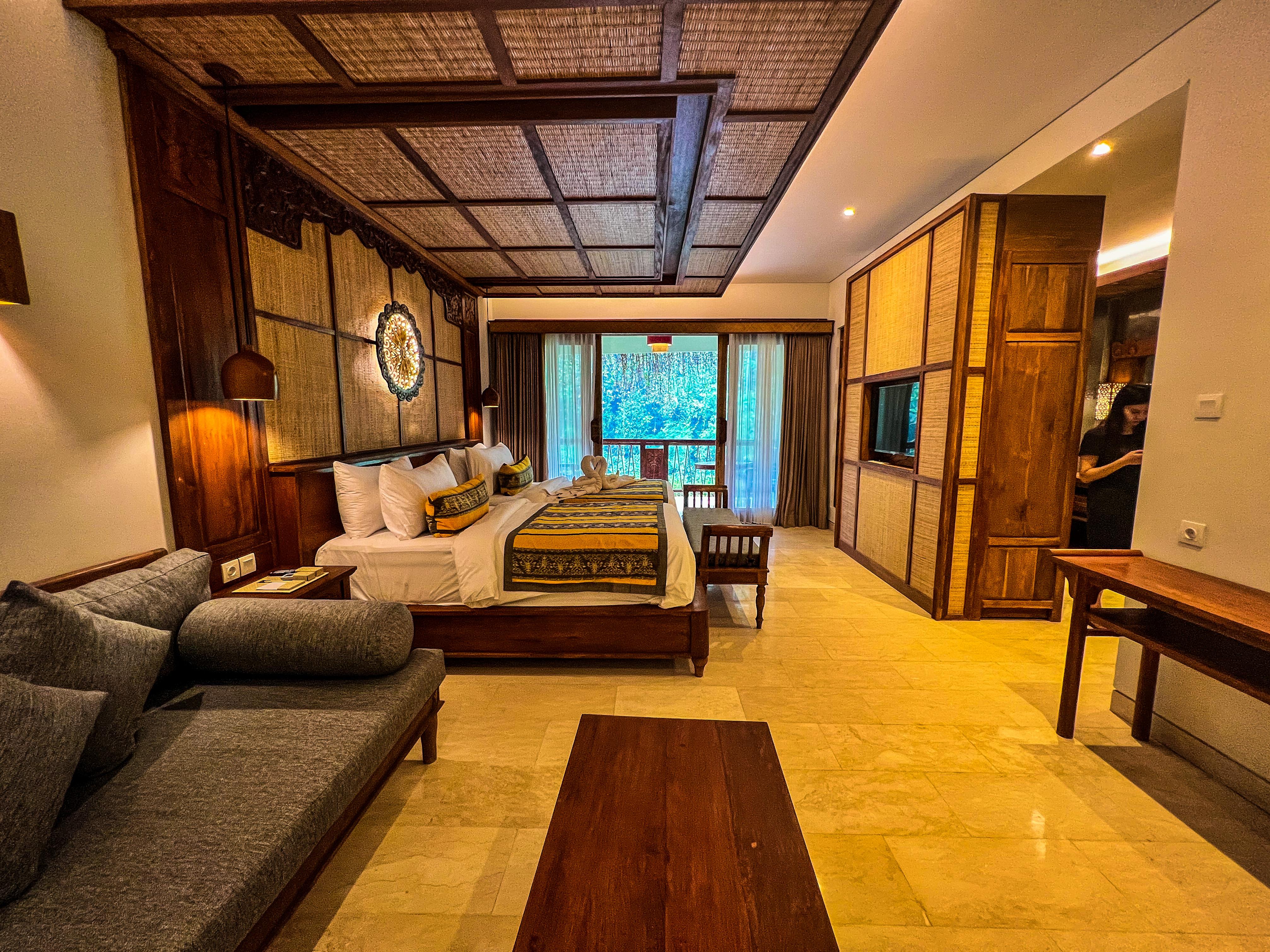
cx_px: 635
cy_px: 476
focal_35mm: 13
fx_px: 477
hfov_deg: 106.2
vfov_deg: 89.9
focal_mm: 1.57
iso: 320
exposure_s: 1/50
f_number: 1.8
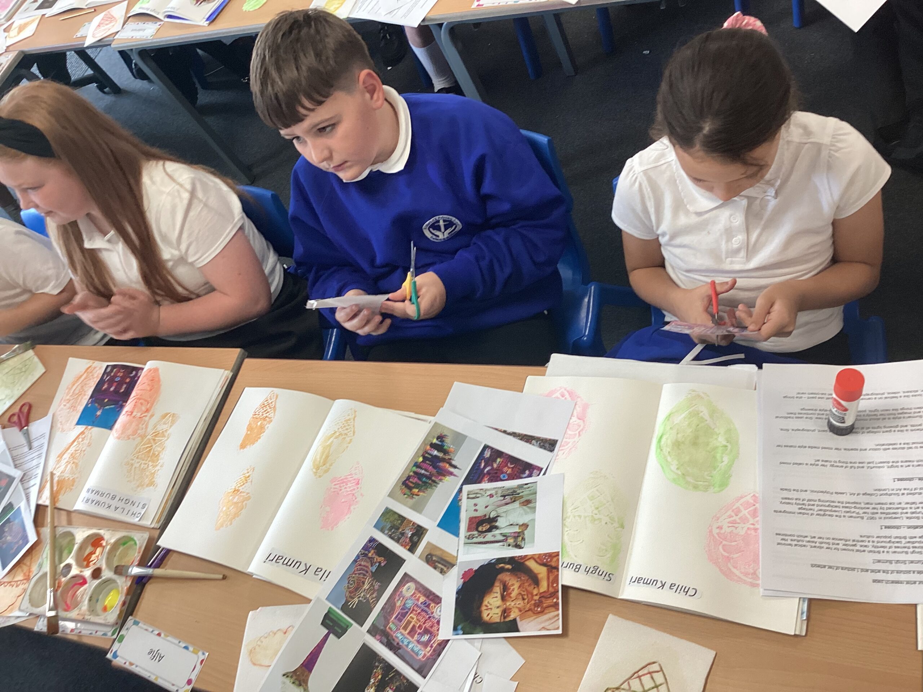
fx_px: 827
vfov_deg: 45.4
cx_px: 462
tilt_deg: -50.3
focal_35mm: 31
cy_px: 346
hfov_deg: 58.4
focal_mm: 3.3
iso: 80
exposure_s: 1/50
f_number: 2.4
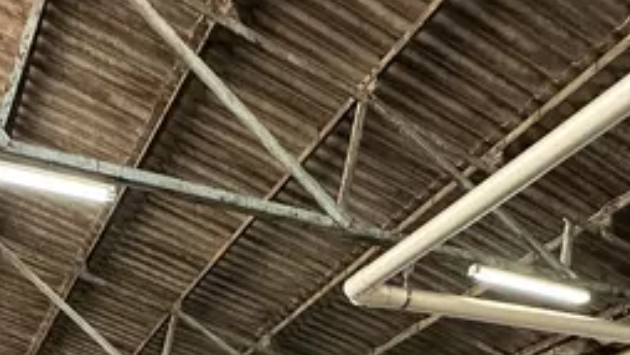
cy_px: 541
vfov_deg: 20.9
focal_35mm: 48
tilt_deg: +8.7
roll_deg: +0.7
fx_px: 802
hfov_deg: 42.2
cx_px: 203
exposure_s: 1/100
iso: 200
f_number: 2.2
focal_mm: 2.22
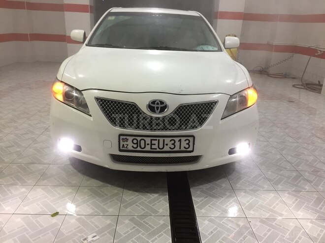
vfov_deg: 48.2
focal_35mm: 29
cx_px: 162
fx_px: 272
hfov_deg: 61.7
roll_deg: -1.9
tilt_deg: -20.5
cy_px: 122
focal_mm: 4.15
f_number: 2.2
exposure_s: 1/33
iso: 80
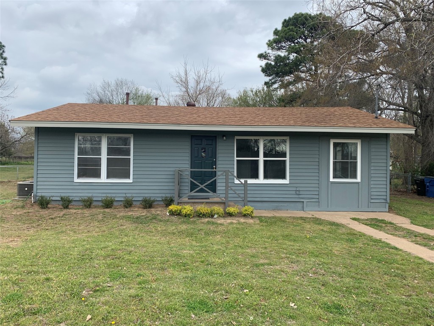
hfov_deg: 67.3
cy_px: 163
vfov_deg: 53.1
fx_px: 326
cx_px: 217
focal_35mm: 26
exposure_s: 1/879
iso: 25
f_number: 1.8
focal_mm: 4.25
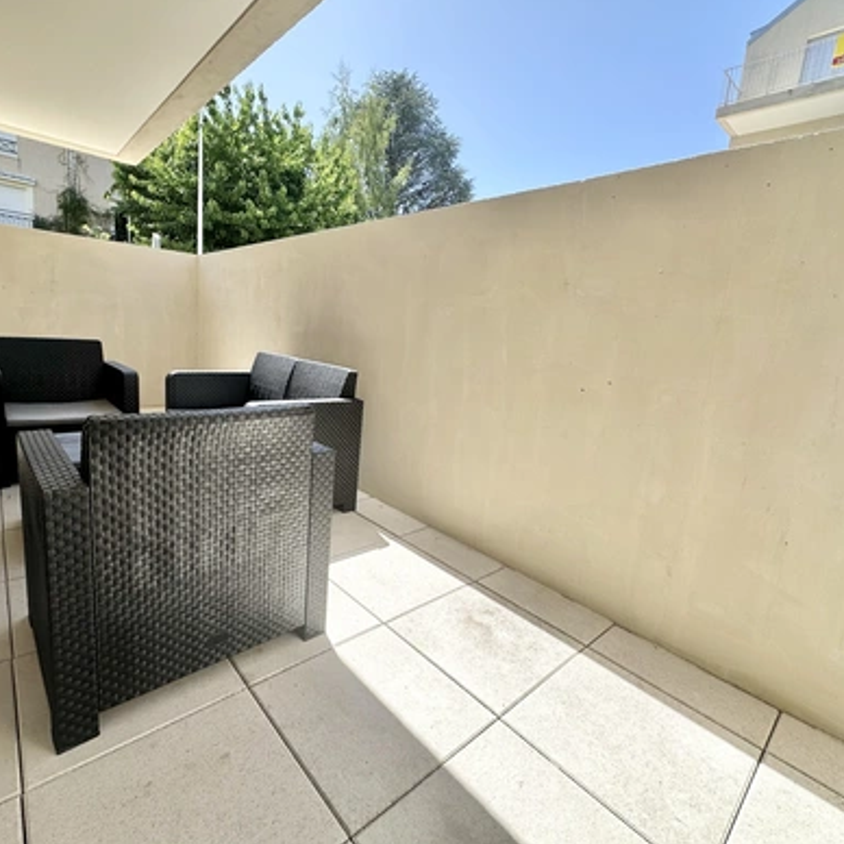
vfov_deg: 84.0
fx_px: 469
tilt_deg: -9.4
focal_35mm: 17
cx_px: 399
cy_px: 411
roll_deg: -4.6
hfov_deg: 83.9
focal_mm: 2.22
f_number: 2.2
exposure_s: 1/619
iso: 40
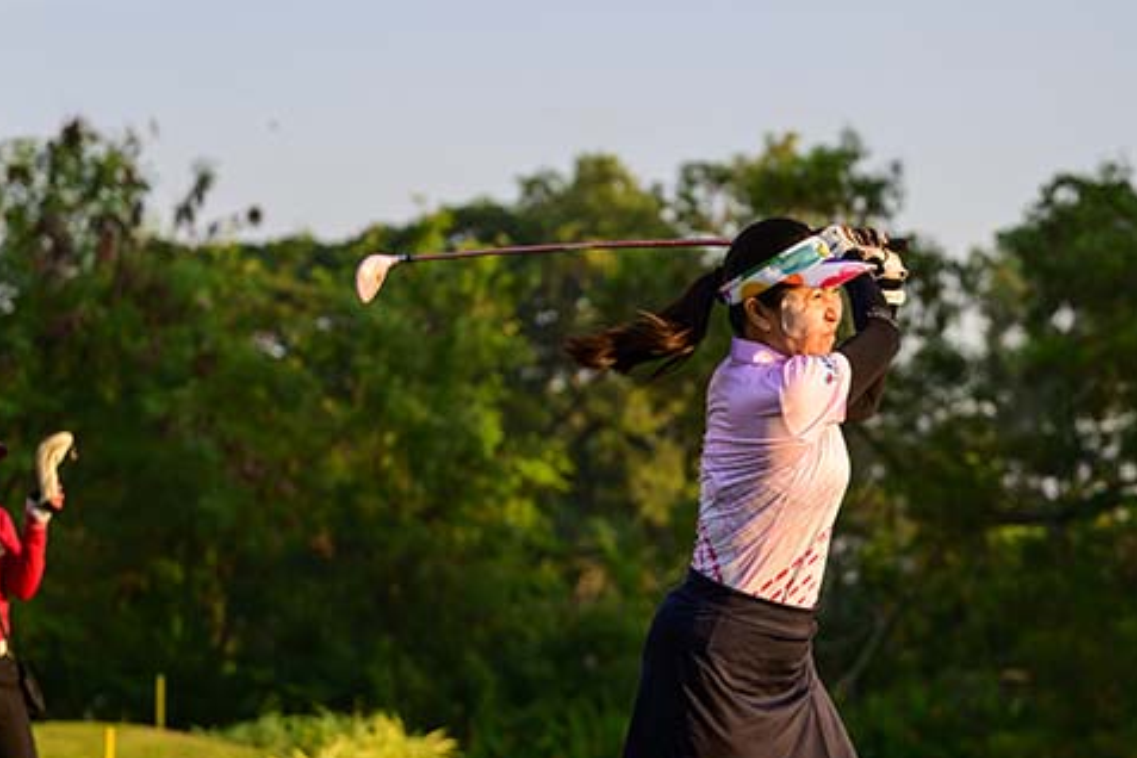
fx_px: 4453
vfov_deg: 9.7
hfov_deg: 14.5
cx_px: 770
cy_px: 565
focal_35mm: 141
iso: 140
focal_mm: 70
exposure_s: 1/1000
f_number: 2.8
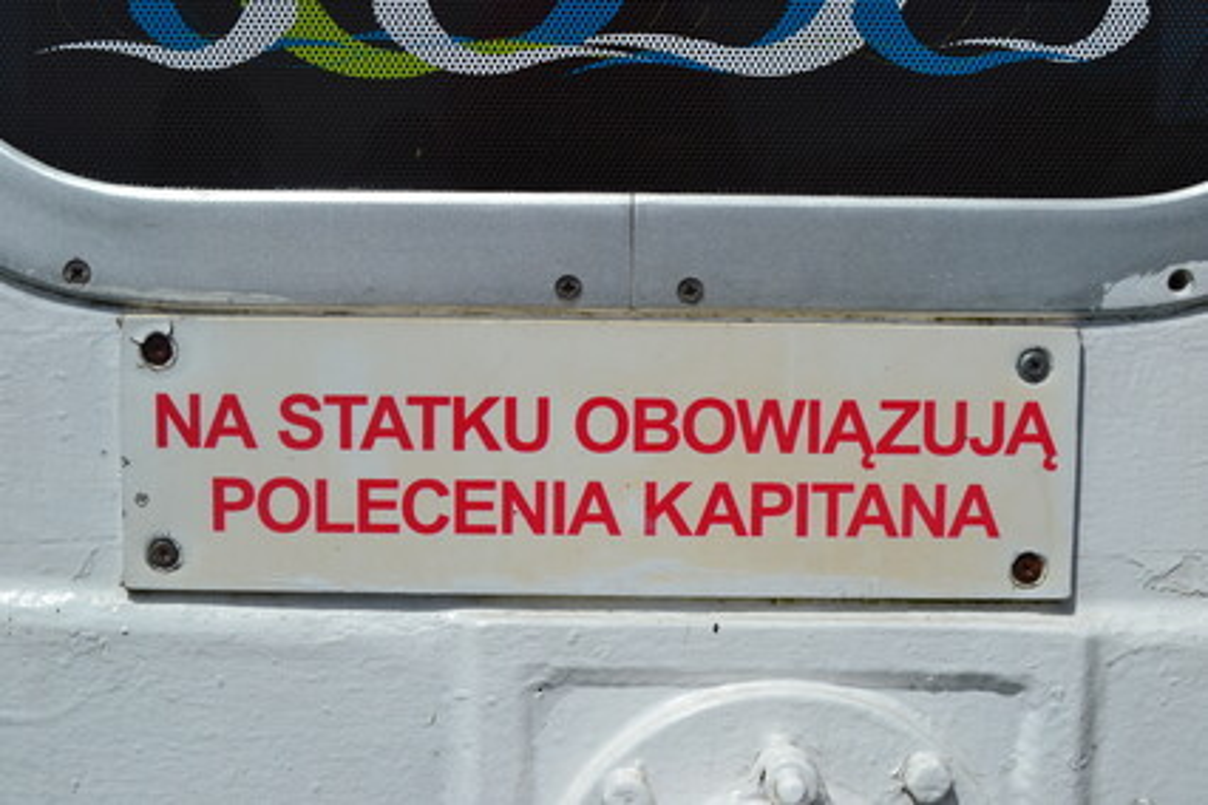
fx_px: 1711
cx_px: 604
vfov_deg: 26.5
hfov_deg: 38.9
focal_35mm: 51
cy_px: 402
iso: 200
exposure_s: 1/500
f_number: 11
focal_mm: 34
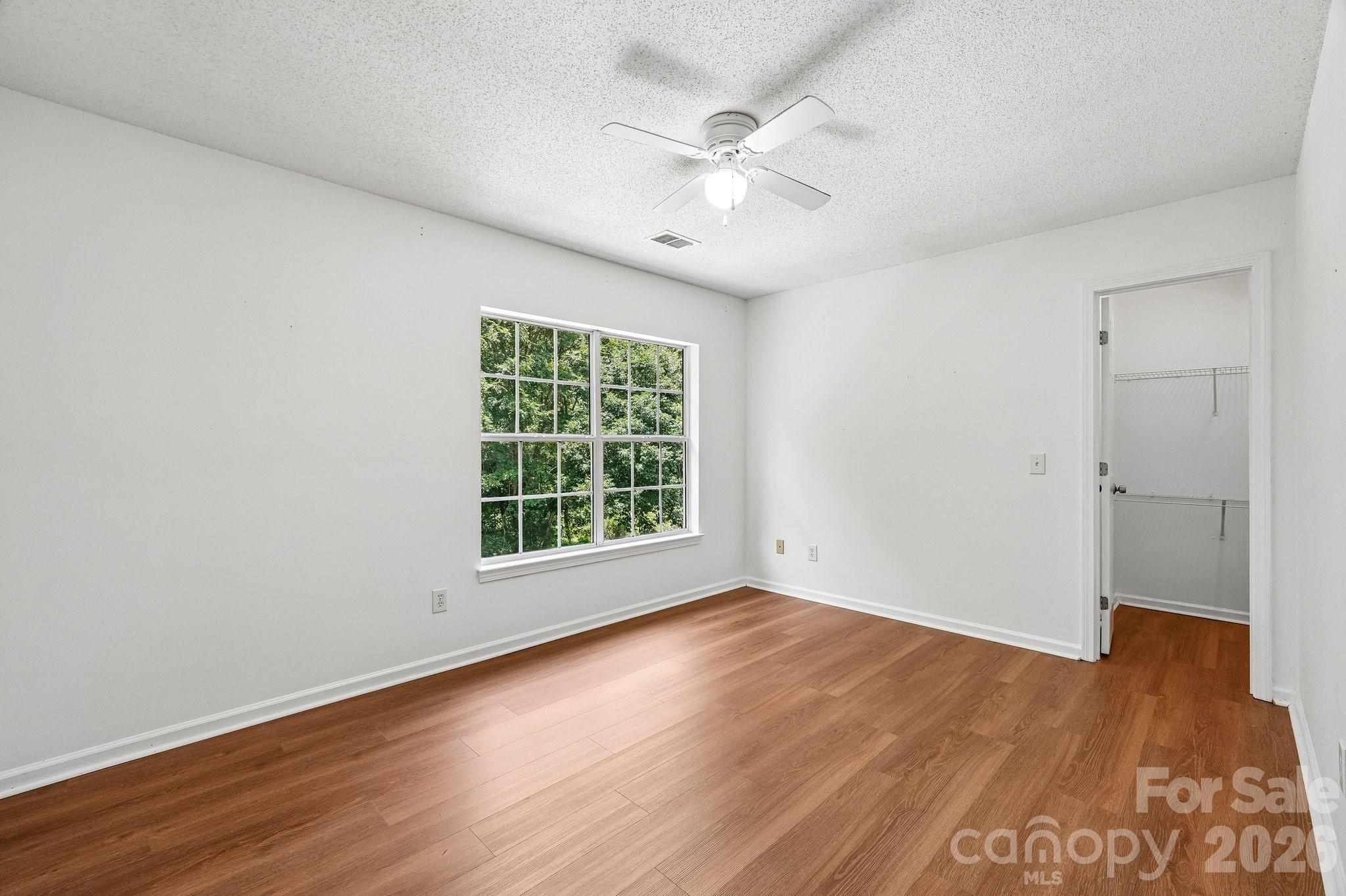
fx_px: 561
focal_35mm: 15
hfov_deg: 100.4
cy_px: 448
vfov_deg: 77.3
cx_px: 673
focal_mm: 10
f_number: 8
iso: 320
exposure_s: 1/30
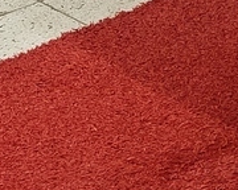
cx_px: 912
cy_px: -387
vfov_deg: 5.8
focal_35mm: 250
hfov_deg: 6.4
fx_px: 1761
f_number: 1.8
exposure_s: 1/93
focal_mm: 5.59
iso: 100
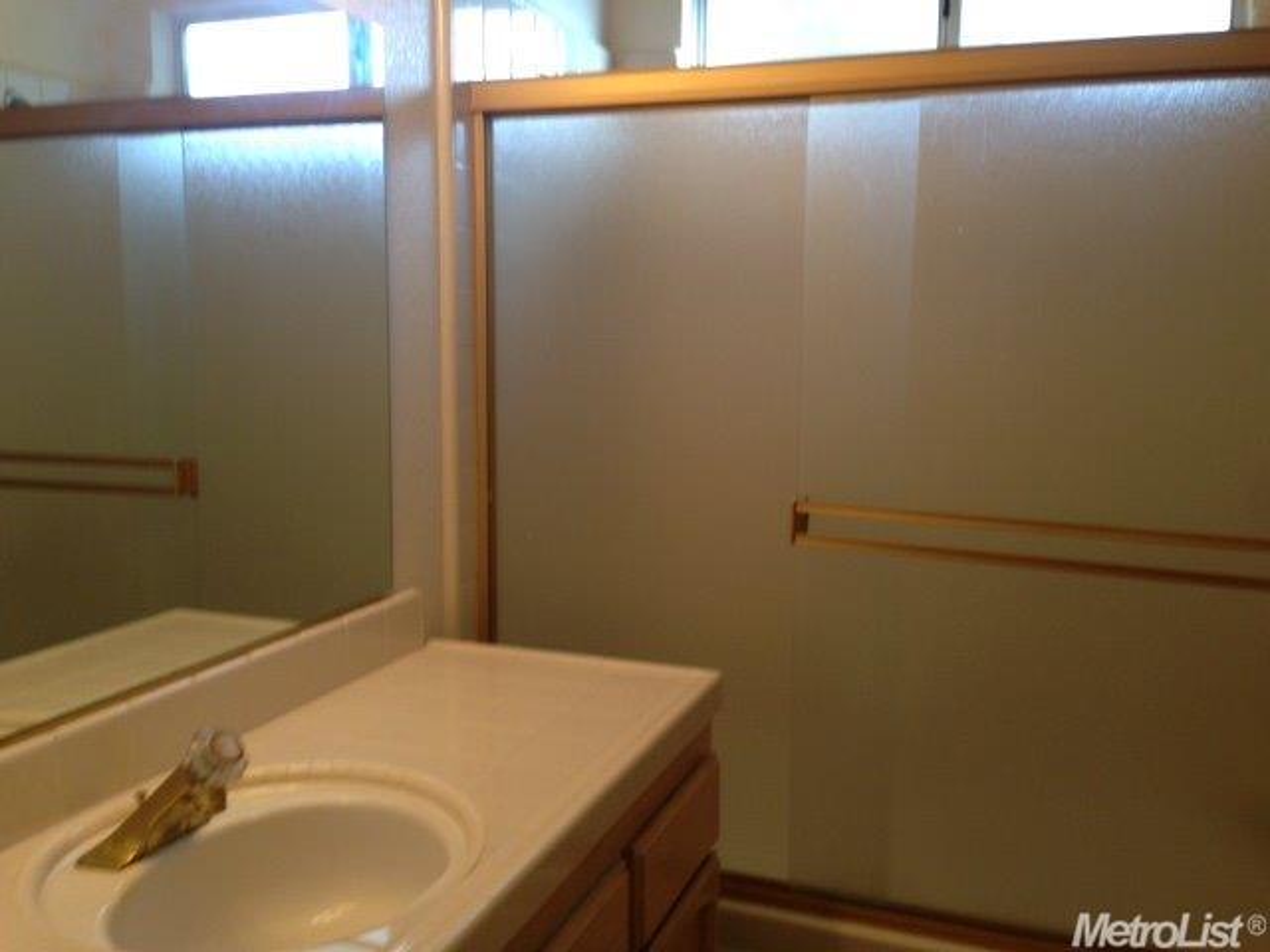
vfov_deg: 42.9
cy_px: 476
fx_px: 1211
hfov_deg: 55.4
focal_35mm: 33
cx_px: 635
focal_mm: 4.12
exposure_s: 1/20
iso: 80
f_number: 2.4
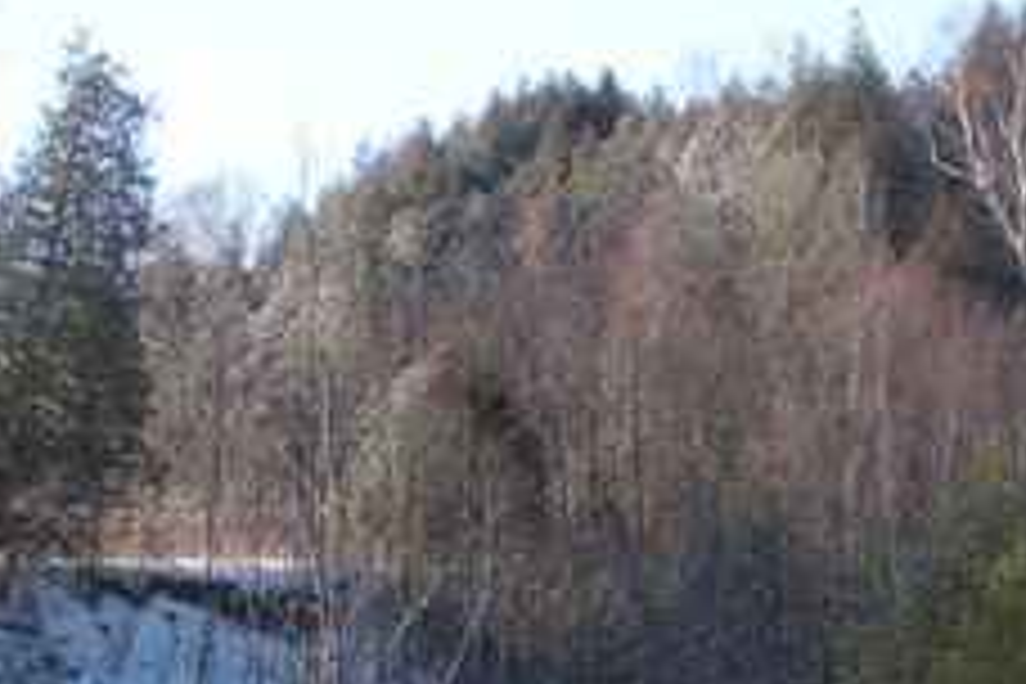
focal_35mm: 105
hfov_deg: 19.4
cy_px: 698
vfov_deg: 12.9
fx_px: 2992
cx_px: 644
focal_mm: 6.3
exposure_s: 1/291
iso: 64
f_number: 3.5
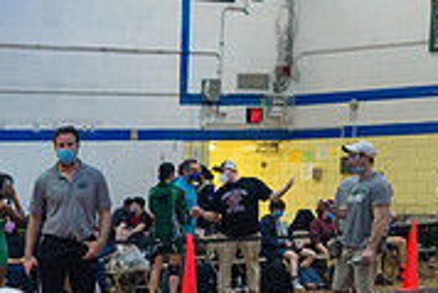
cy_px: 398
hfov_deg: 16.5
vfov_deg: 11.7
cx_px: -192
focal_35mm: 114
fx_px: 1388
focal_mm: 35
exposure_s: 1/320
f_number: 3.2
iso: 4000
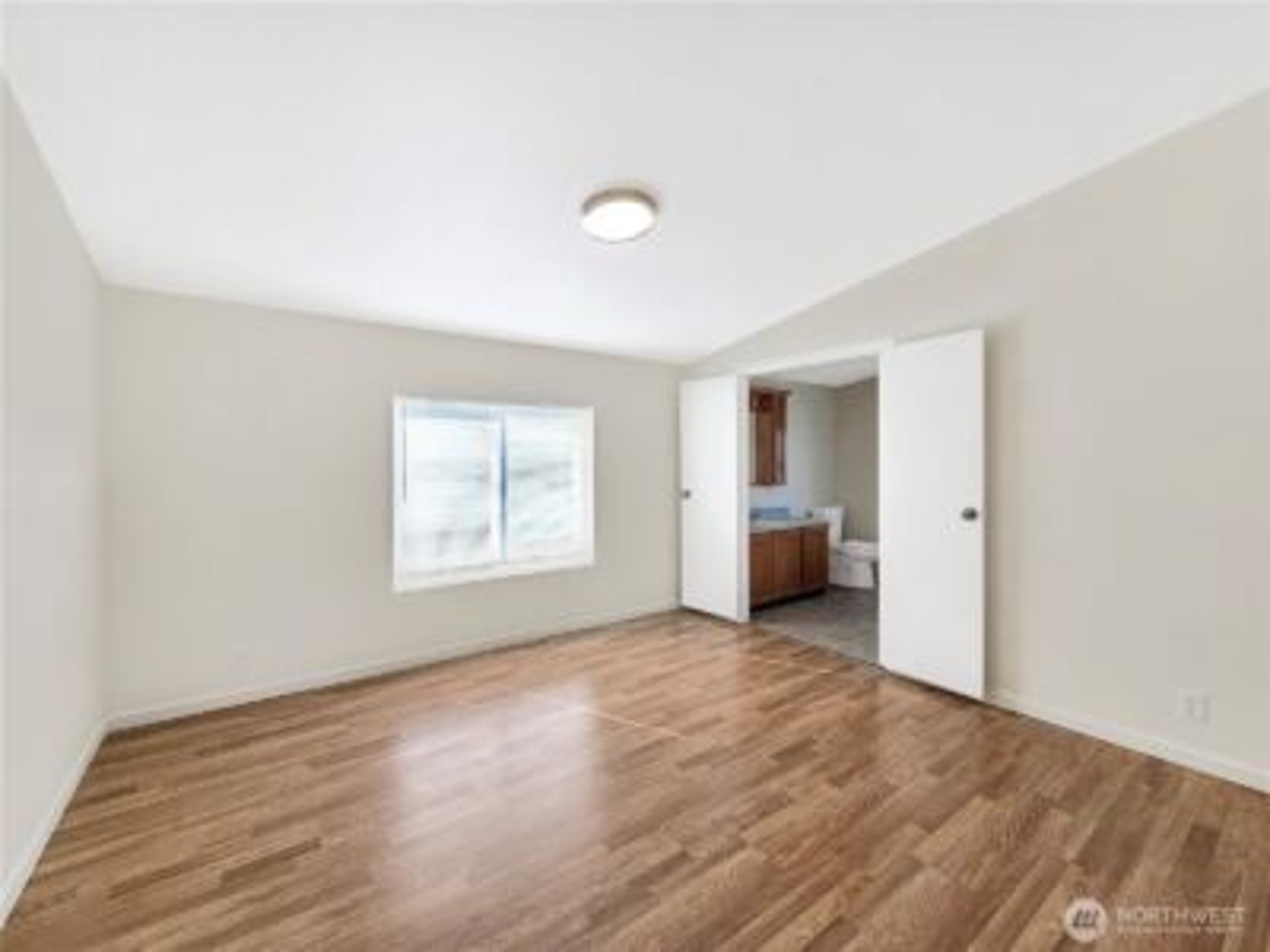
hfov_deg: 106.2
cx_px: 635
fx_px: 477
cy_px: 476
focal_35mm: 13
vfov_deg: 89.9
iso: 64
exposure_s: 1/120
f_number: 2.2
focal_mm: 2.2
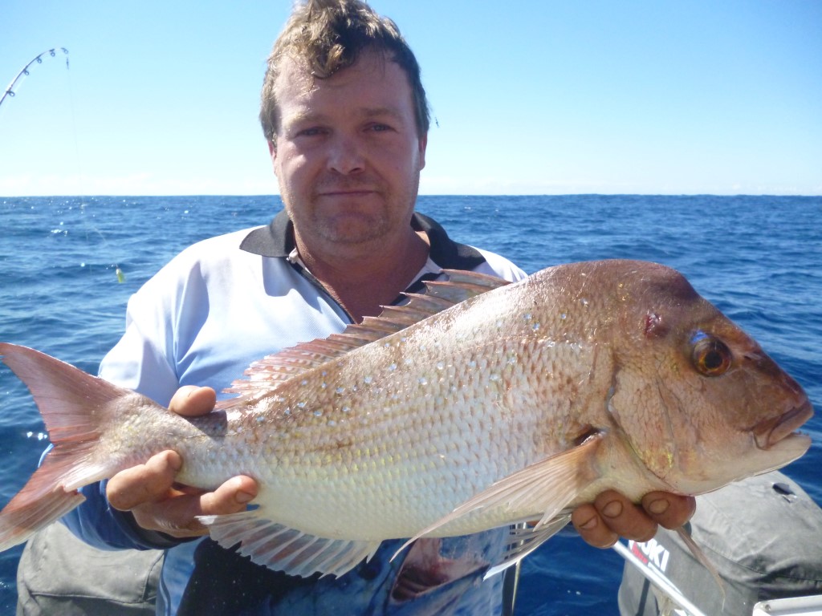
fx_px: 665
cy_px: 308
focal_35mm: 28
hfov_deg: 63.4
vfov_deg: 49.7
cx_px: 411
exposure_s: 1/320
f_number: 9
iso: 400
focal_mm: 5
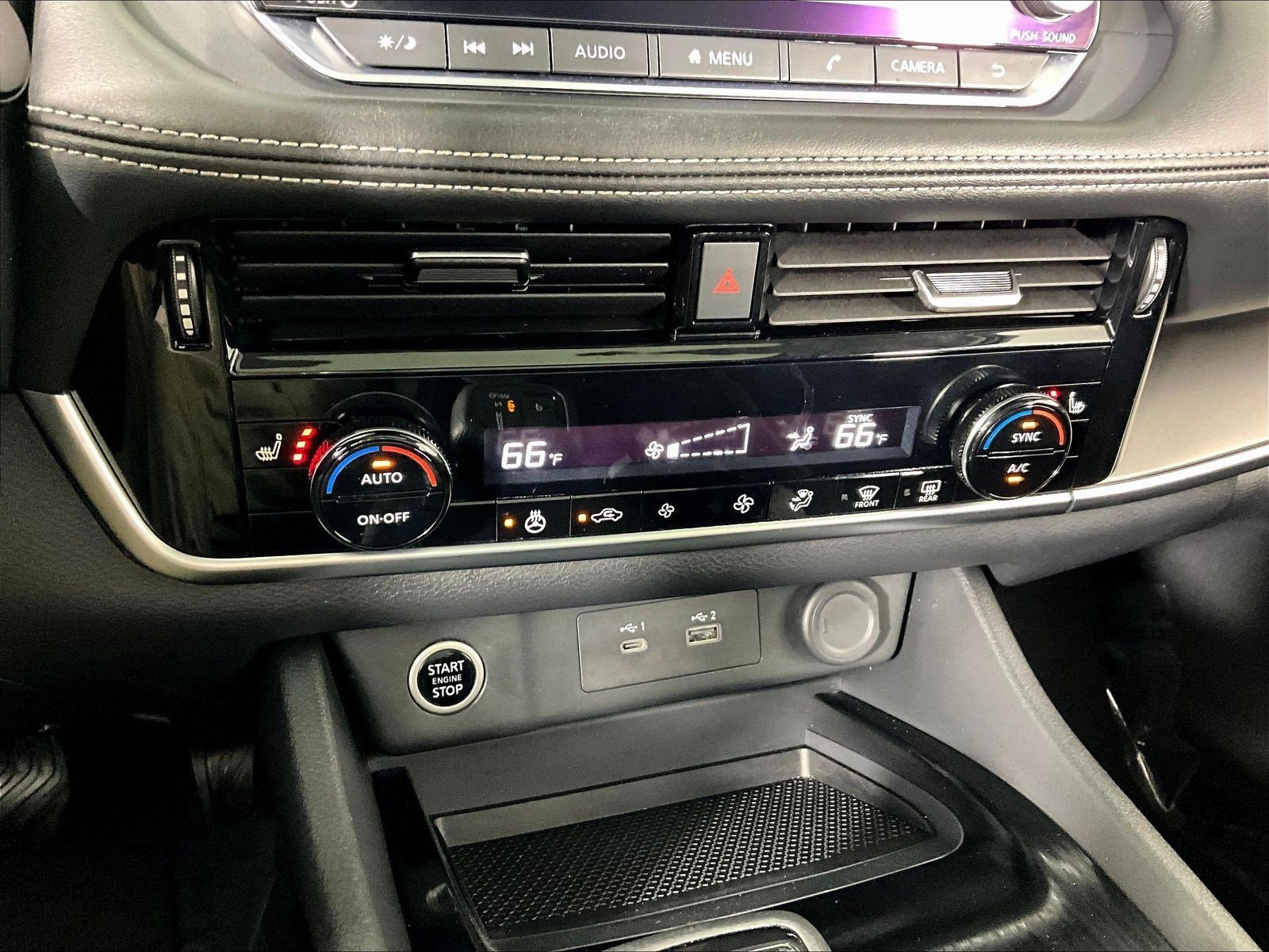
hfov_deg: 61.7
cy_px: 476
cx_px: 634
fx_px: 1063
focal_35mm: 29
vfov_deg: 48.2
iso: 500
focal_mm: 3
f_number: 1.8
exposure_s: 1/30
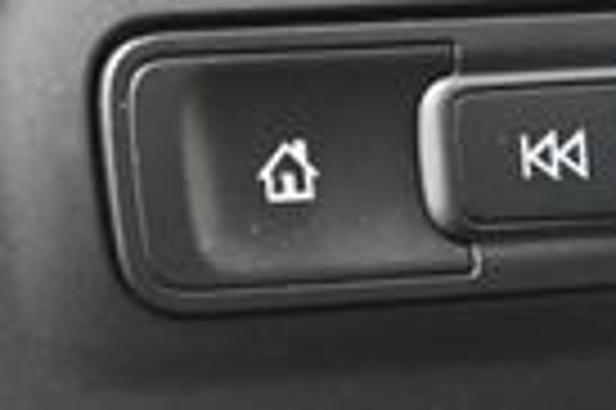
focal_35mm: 224
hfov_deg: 9.1
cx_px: 612
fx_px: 3828
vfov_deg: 6.0
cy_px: 815
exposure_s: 1/60
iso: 8000
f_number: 7.1
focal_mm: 48
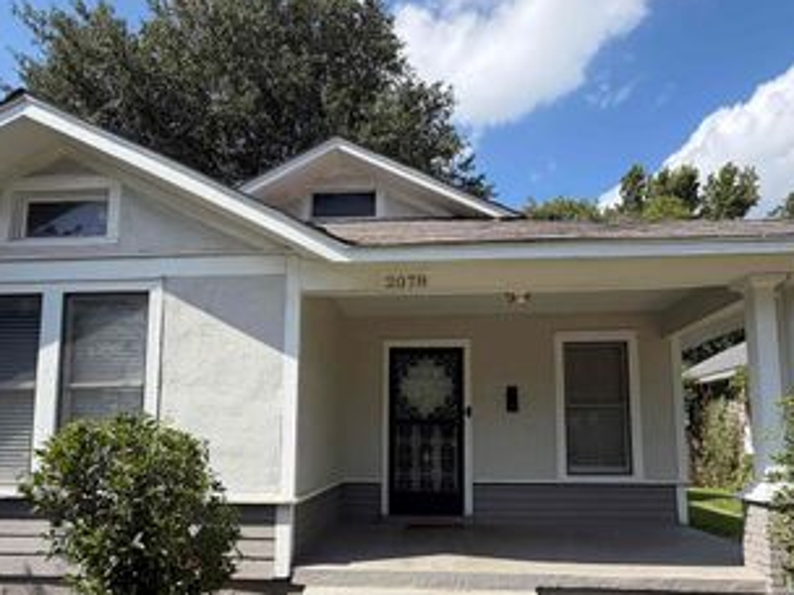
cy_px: 393
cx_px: 394
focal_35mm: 23
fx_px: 528
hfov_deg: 73.9
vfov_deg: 57.7
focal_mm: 2.22
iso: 25
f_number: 2.2
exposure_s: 1/770
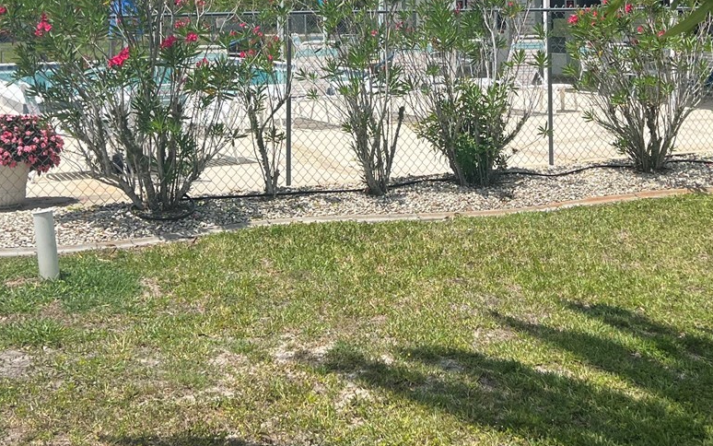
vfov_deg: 21.6
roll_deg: +1.2
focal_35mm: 57
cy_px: -44
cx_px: 385
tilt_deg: +1.2
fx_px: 1108
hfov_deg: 35.7
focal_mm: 5.7
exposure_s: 1/6211
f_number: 1.5
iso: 50
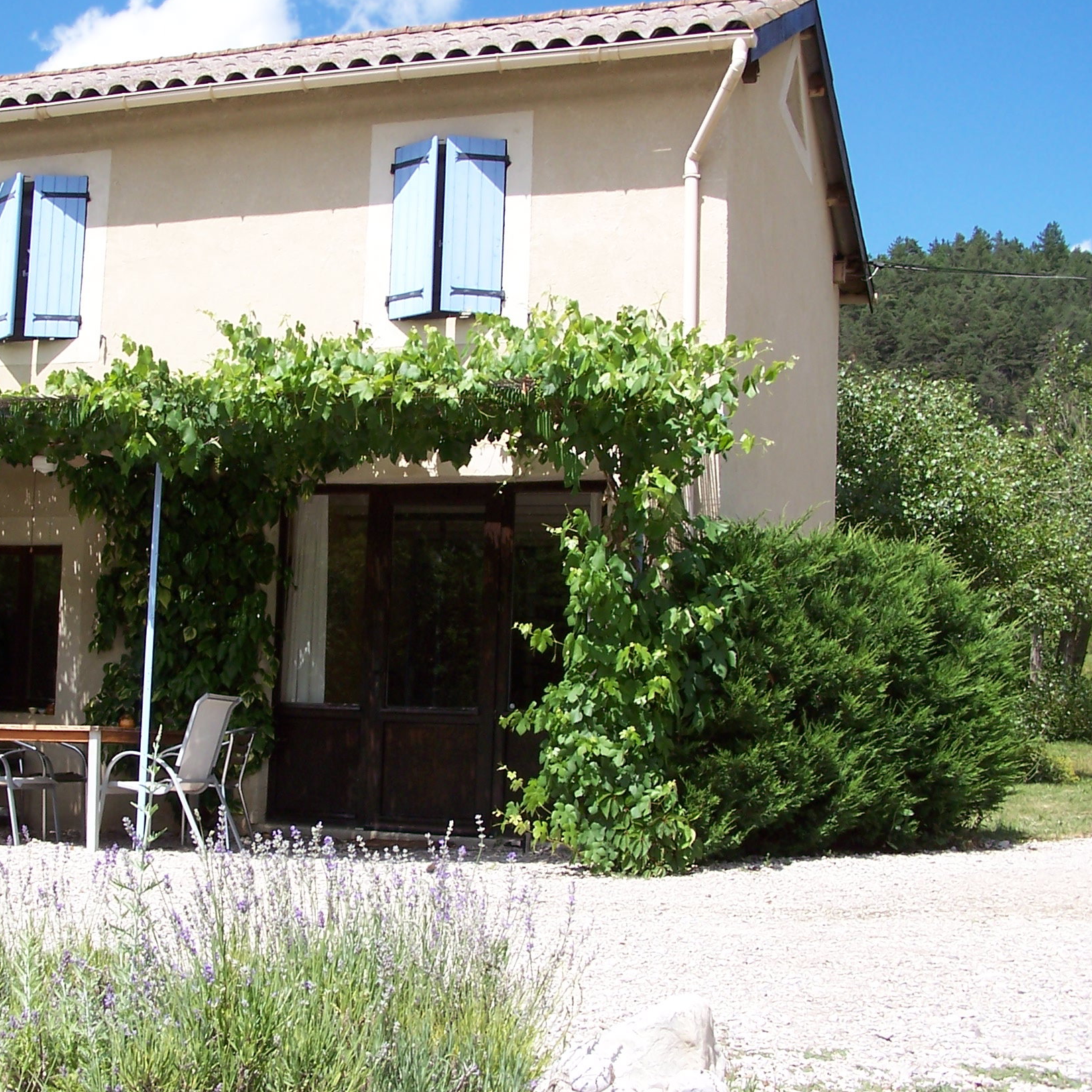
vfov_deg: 34.0
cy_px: 572
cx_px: 347
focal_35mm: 50
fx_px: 1785
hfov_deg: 33.7
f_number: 4
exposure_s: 1/500
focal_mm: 6.7
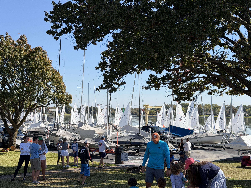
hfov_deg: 39.7
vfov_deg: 30.3
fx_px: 348
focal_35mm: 48
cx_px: 126
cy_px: 94
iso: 64
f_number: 1.78
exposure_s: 1/4587
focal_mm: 6.76
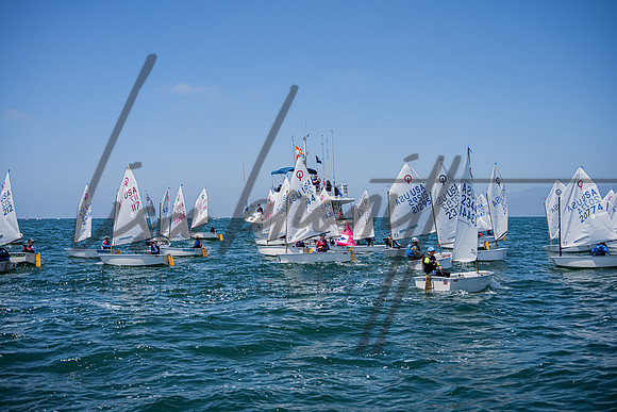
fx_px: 629
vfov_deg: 36.2
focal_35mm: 37
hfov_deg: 52.3
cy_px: 206
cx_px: 308
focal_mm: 35
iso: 250
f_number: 4.5
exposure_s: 1/2000
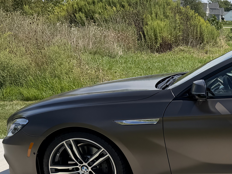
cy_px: 174
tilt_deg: -19.3
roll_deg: +0.9
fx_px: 422
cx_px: 277
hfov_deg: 27.2
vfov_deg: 22.4
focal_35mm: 63
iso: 80
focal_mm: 6.76
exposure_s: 1/6711
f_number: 1.78
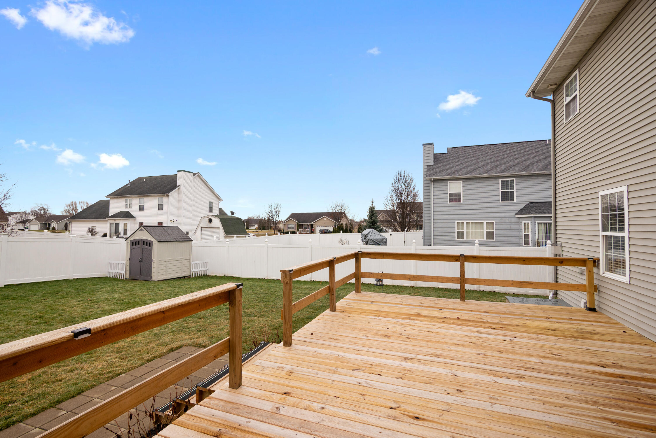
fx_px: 310
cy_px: 219
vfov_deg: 70.5
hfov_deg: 93.3
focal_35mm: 17
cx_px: 328
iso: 400
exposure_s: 1/320
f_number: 9
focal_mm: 17
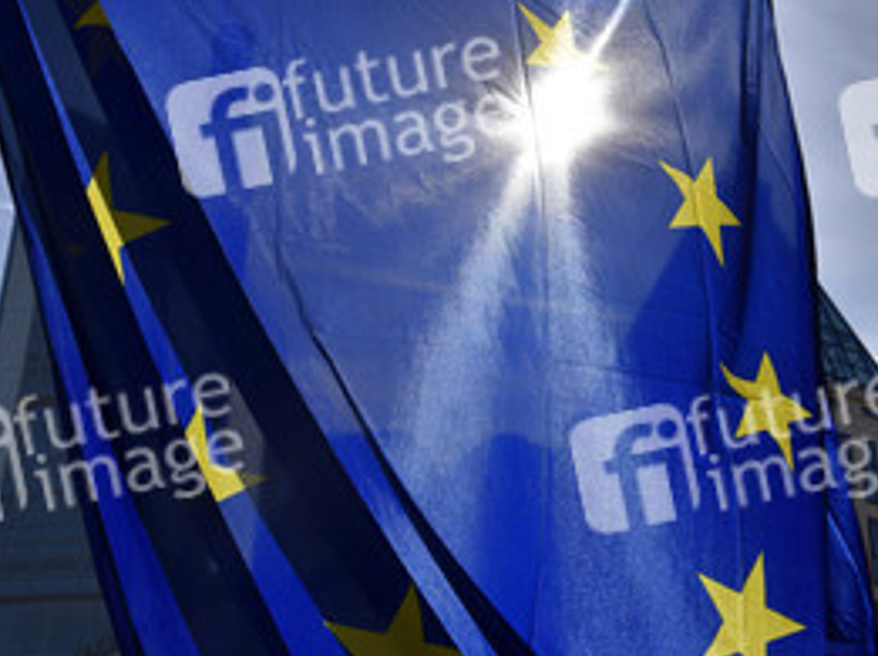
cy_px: 286
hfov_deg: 32.7
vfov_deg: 24.7
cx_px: 437
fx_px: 1494
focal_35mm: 59
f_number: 13
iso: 200
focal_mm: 40
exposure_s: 1/640
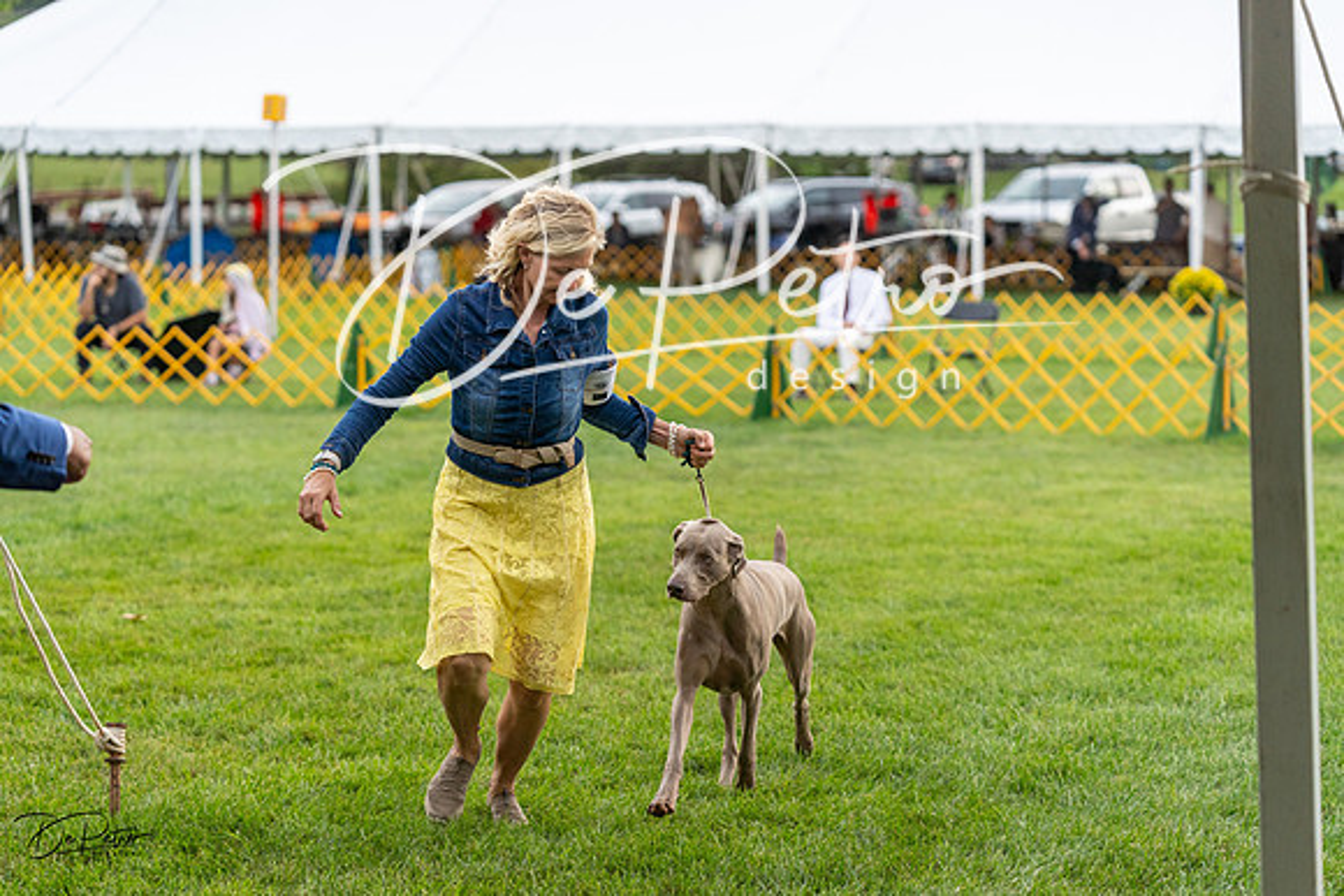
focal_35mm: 94
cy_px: 448
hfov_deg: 21.7
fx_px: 3510
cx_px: 672
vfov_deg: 14.6
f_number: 3.2
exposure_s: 1/1000
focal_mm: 94
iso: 1000
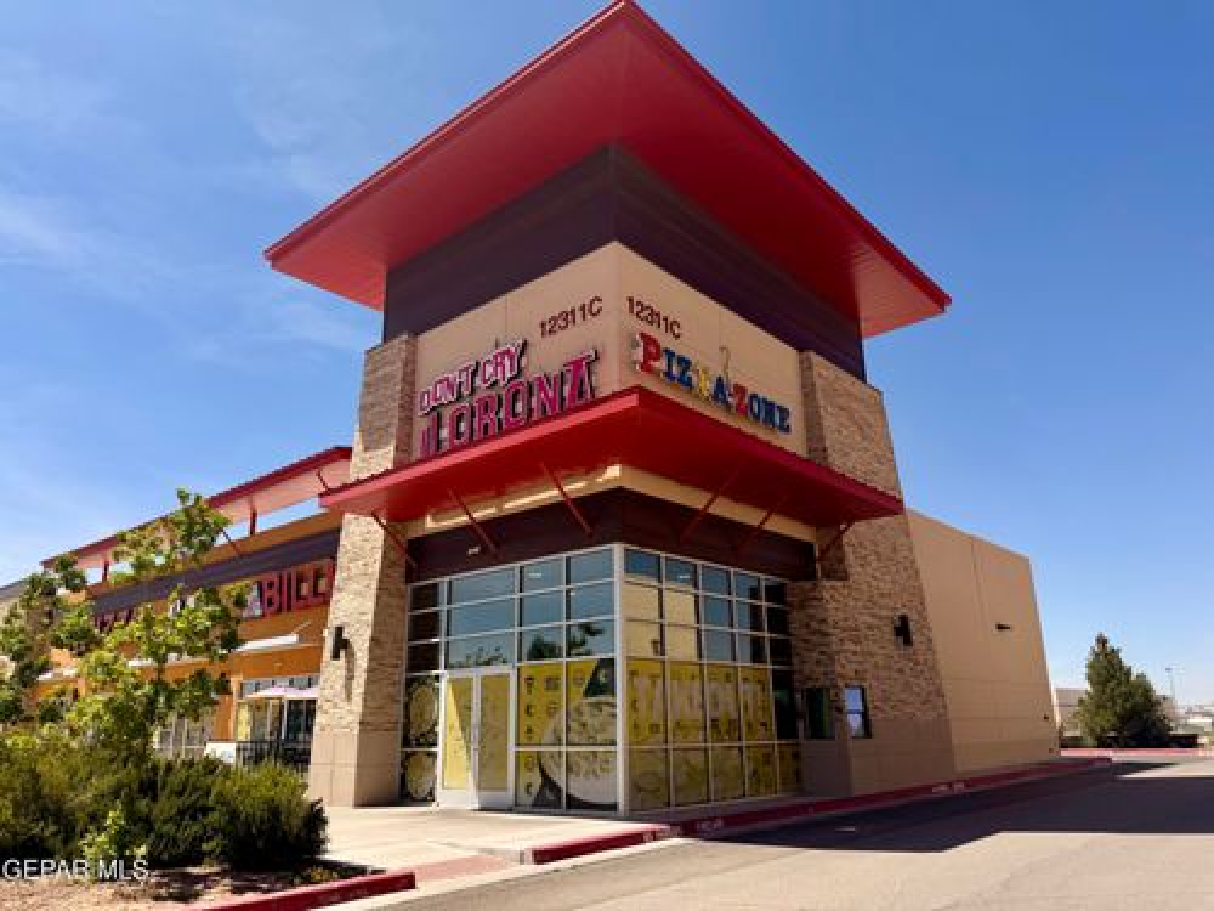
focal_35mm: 24
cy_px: 456
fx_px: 842
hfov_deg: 71.6
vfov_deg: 56.8
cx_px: 607
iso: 80
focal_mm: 6.76
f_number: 1.78
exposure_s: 1/7353
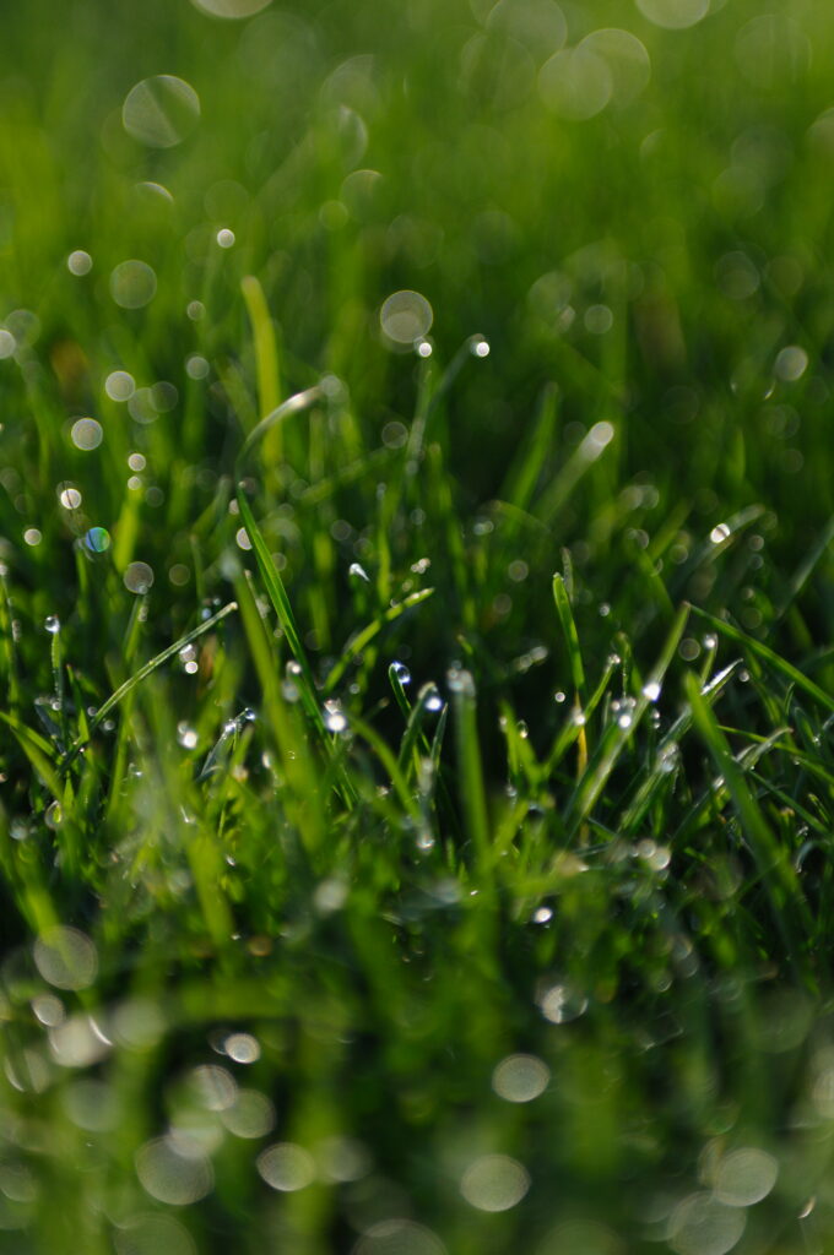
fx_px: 3658
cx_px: 417
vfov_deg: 19.5
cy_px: 628
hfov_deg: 13.0
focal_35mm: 105
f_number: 2.8
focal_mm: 70
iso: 200
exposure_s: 1/1250
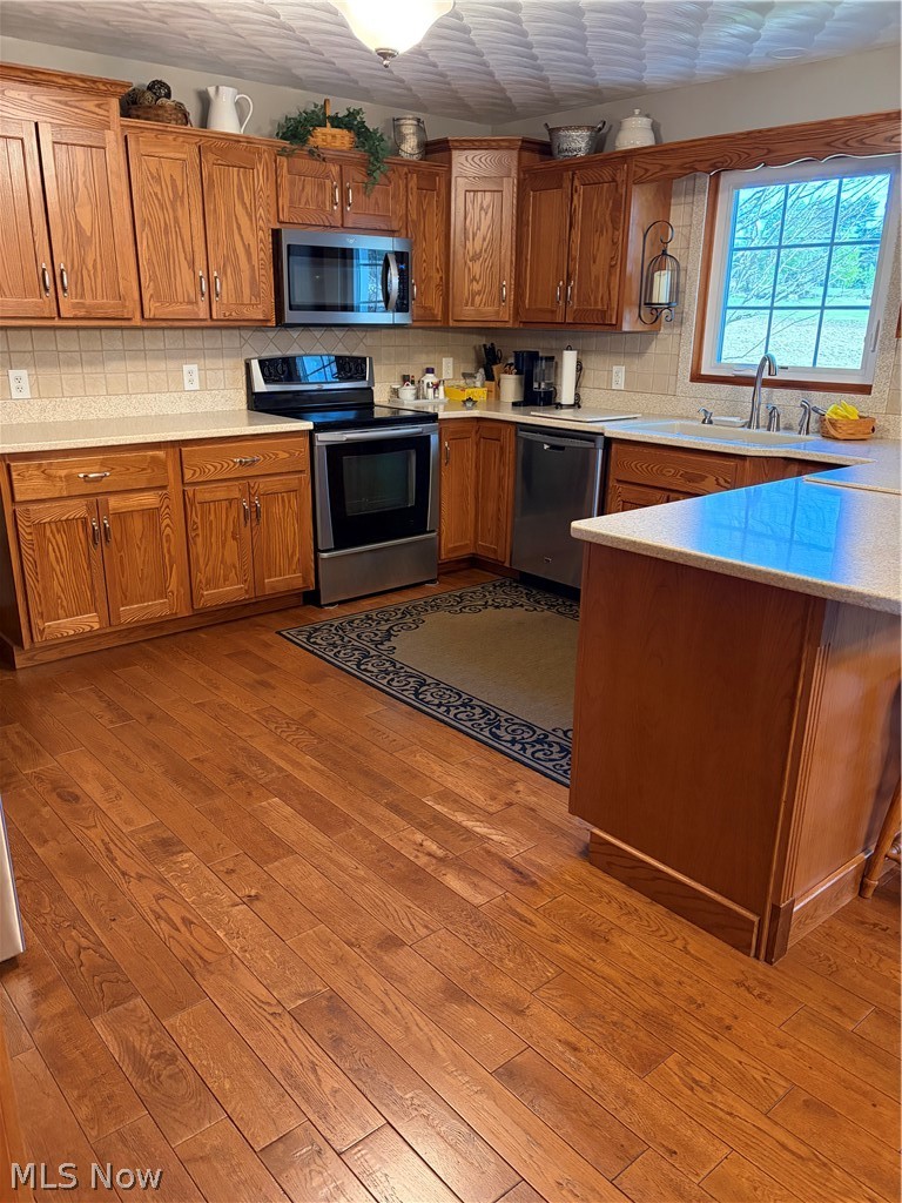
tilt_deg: -17.6
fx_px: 903
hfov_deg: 53.1
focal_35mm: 26
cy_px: 602
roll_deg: -1.0
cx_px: 451
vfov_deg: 67.3
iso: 400
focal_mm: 5.96
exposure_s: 1/60
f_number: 1.6
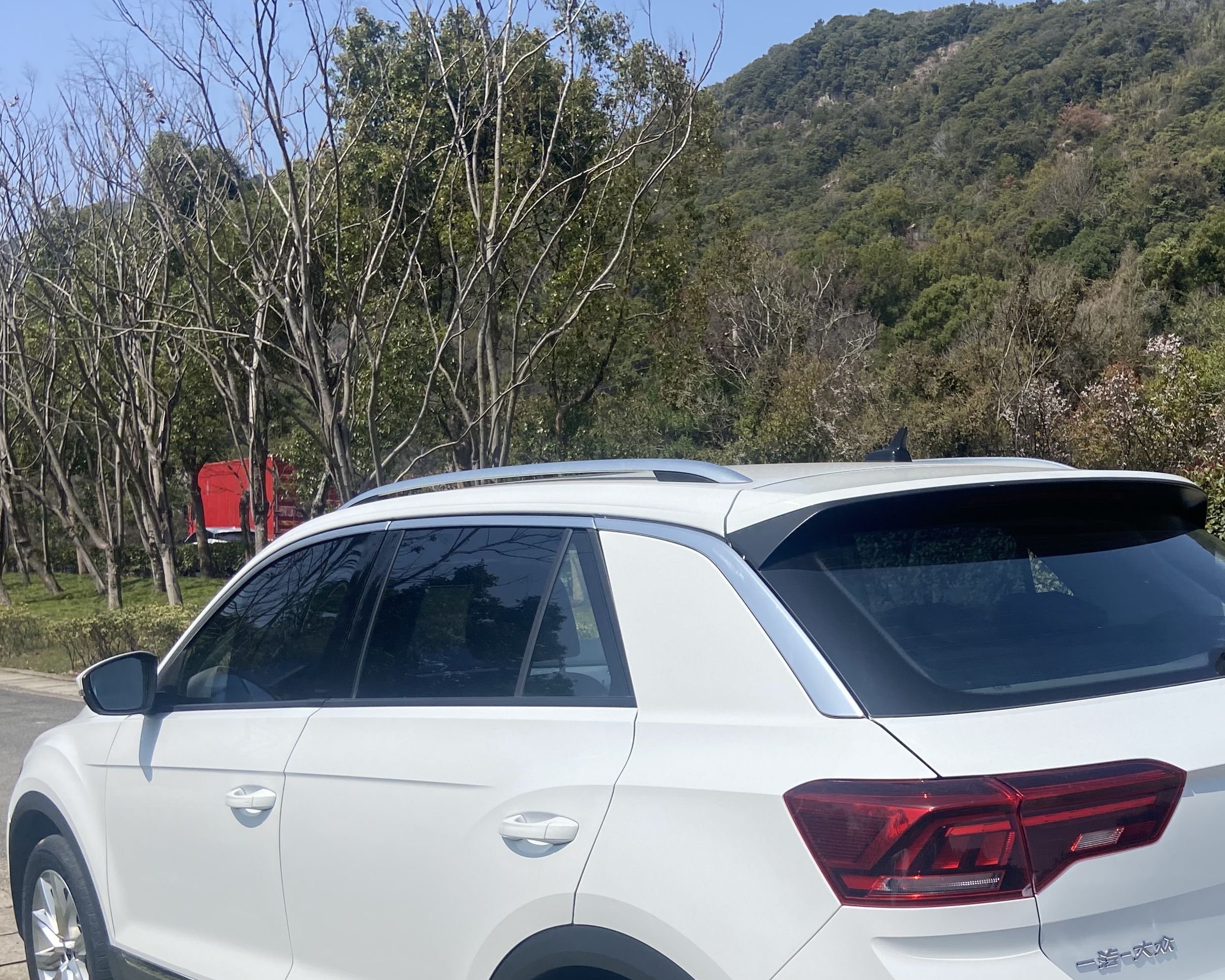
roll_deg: +3.2
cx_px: 802
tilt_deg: -8.4
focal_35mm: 42
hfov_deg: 43.3
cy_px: 707
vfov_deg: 35.1
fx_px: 1523
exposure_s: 1/5236
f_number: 1.8
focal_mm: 4.25
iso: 32
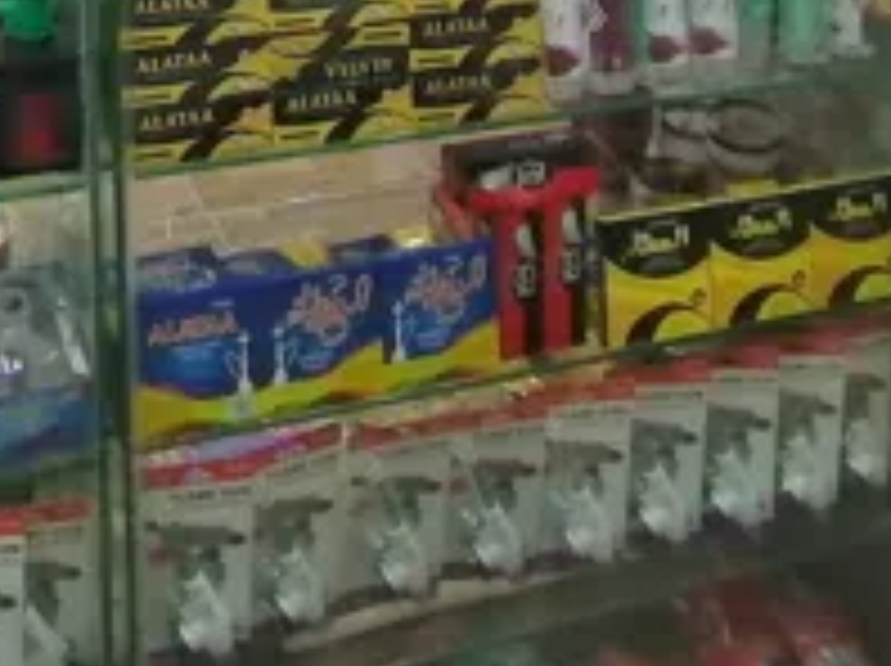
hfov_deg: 33.7
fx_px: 1414
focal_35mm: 55
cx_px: 148
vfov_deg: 21.1
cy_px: -410
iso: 125
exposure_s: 1/50
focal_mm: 1.78
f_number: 2.4
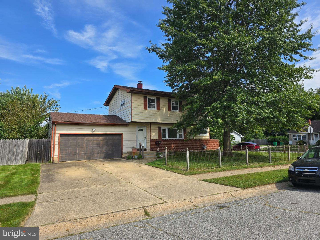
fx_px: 213
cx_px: 160
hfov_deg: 73.9
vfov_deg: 58.9
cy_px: 120
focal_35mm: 23
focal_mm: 6.3
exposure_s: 1/622
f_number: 1.7
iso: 12
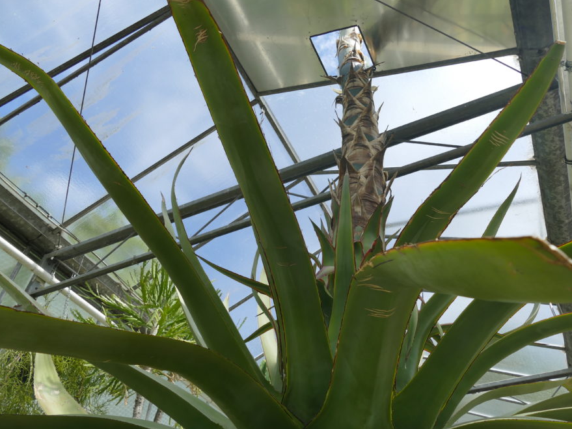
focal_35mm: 28
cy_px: 216
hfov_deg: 63.4
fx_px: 463
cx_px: 308
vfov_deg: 49.7
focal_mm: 9.12
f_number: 4
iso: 125
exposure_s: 1/800
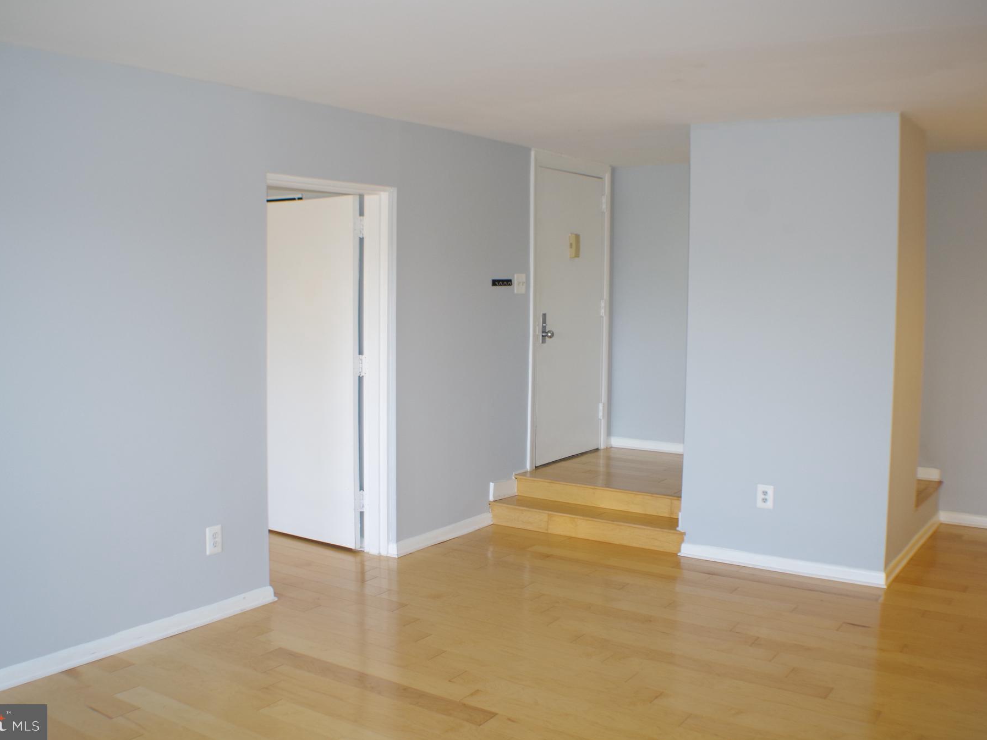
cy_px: 371
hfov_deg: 41.2
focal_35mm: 46
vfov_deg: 31.5
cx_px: 490
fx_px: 1312
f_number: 4
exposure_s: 1/60
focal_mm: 28.13
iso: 400
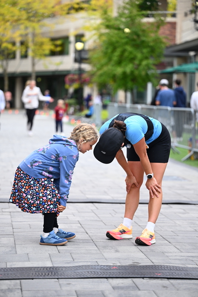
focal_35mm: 105
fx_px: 866
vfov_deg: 19.5
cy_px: 148
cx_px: 99
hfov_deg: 13.0
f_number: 2.8
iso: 640
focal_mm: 105
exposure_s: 1/1600
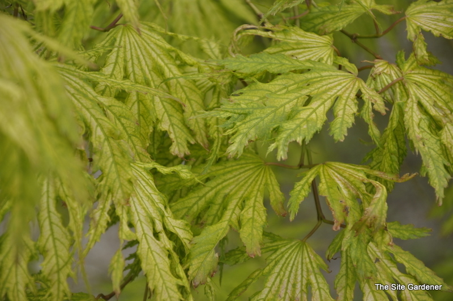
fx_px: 1980
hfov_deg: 13.1
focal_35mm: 158
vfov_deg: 8.7
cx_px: 226
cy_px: 150
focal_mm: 105
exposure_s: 1/640
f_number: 5.6
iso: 200
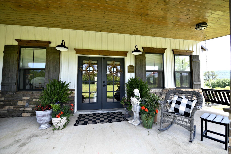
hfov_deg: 104.3
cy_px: 77
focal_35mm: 14
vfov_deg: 81.2
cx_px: 116
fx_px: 90
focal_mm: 14
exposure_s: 1/60
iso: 64
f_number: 4
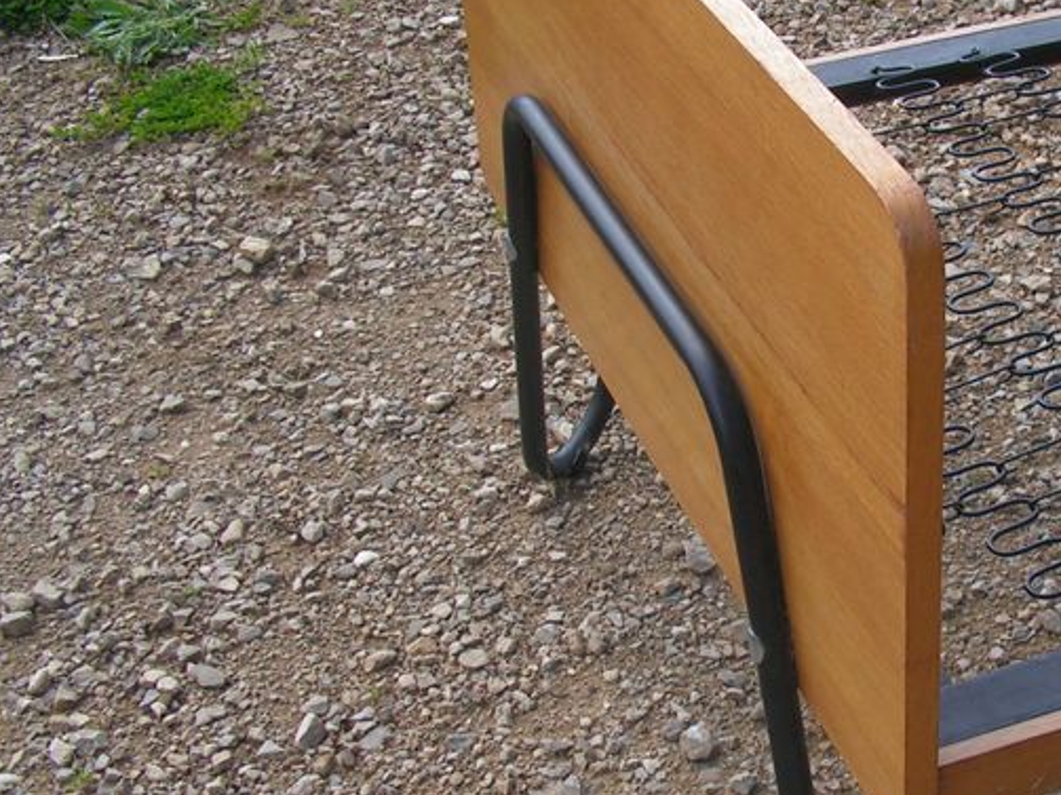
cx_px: 882
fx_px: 2084
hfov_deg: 27.9
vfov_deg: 21.6
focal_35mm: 68
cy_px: 461
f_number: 3.2
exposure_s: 1/250
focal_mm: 6
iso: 64
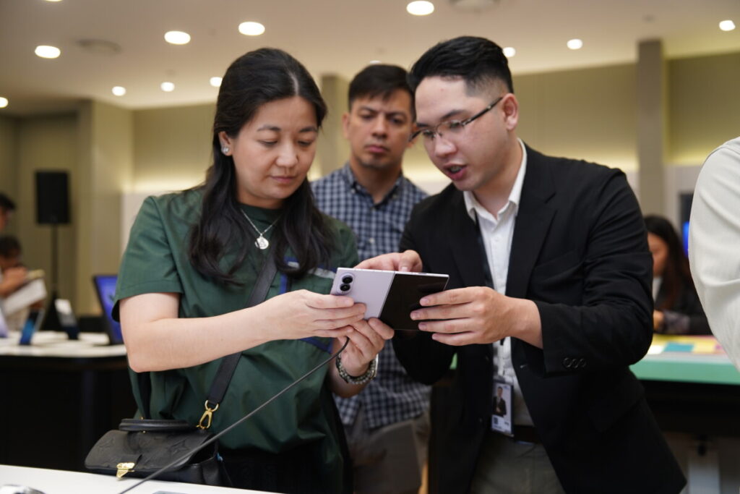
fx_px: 822
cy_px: 247
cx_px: 370
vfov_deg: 33.4
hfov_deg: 48.5
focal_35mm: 40
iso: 400
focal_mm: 40
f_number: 2.8
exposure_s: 1/160
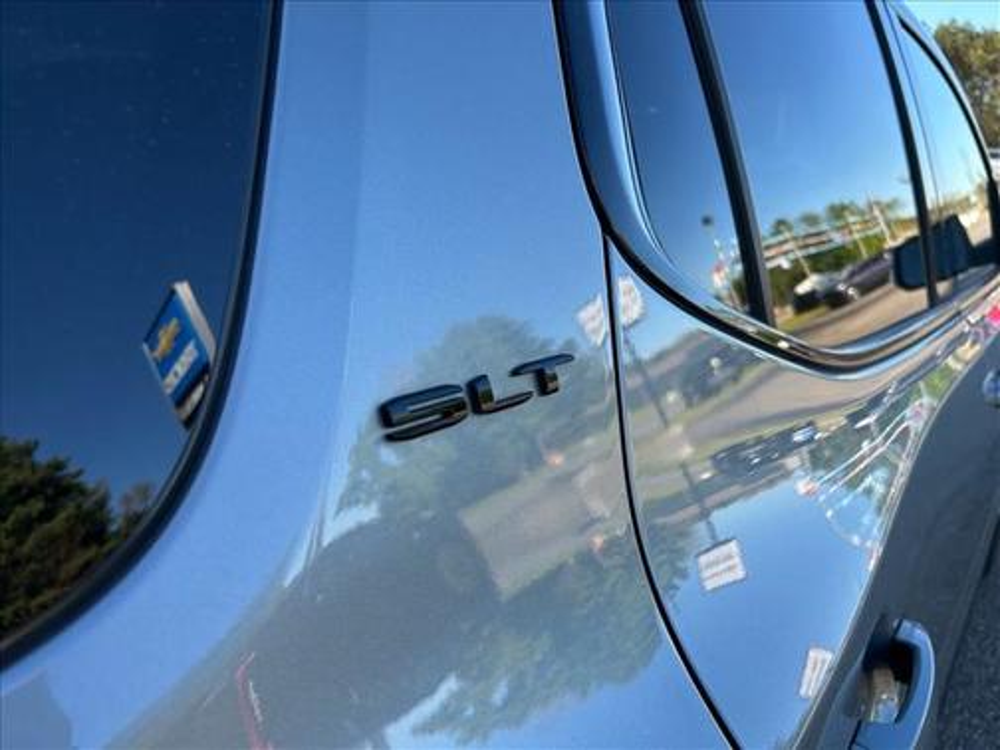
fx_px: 751
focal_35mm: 26
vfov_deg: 53.1
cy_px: 375
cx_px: 500
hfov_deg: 67.3
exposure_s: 1/625
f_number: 1.5
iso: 50
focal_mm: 5.7
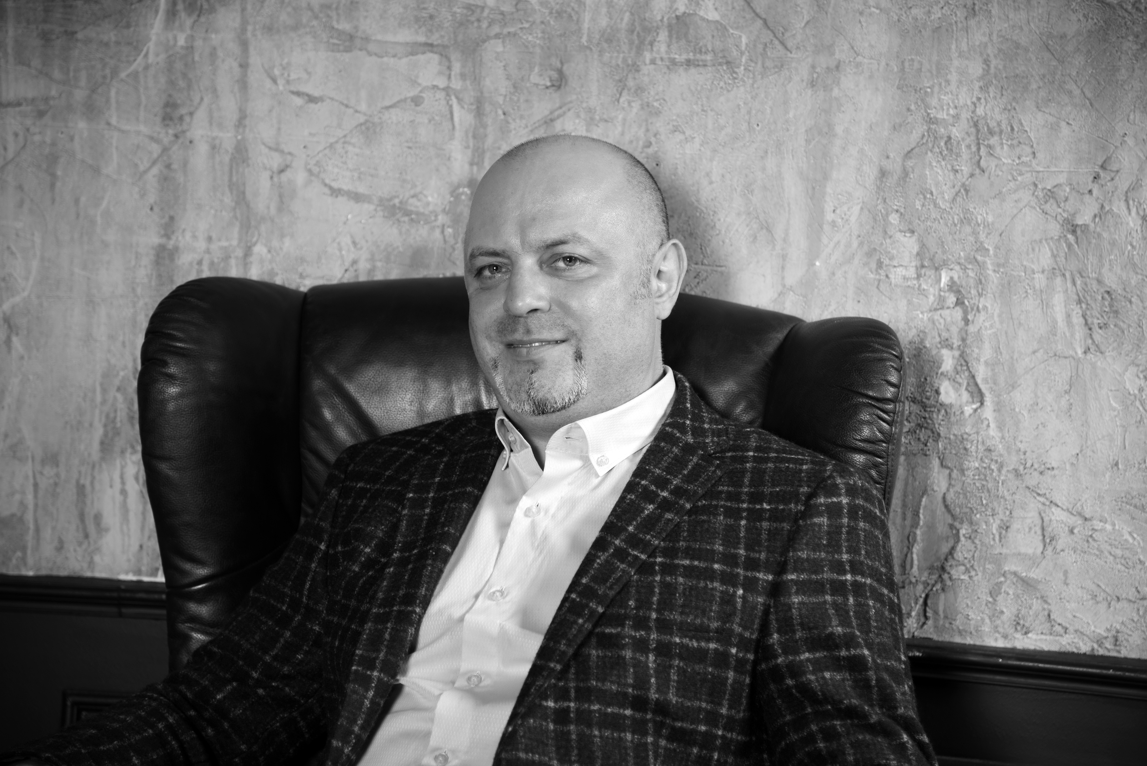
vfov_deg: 13.1
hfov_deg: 19.5
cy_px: 383
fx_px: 3346
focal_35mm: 105
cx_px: 574
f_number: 4
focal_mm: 105
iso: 100
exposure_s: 1/200
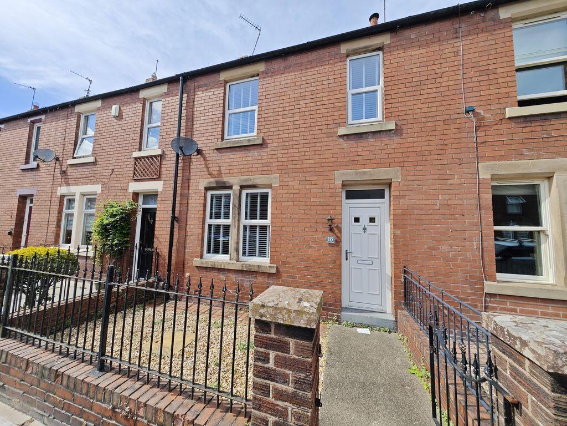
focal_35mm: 12
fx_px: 197
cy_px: 213
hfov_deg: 110.5
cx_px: 284
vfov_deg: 94.5
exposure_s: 1/2644
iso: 50
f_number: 1.8
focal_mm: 2.03
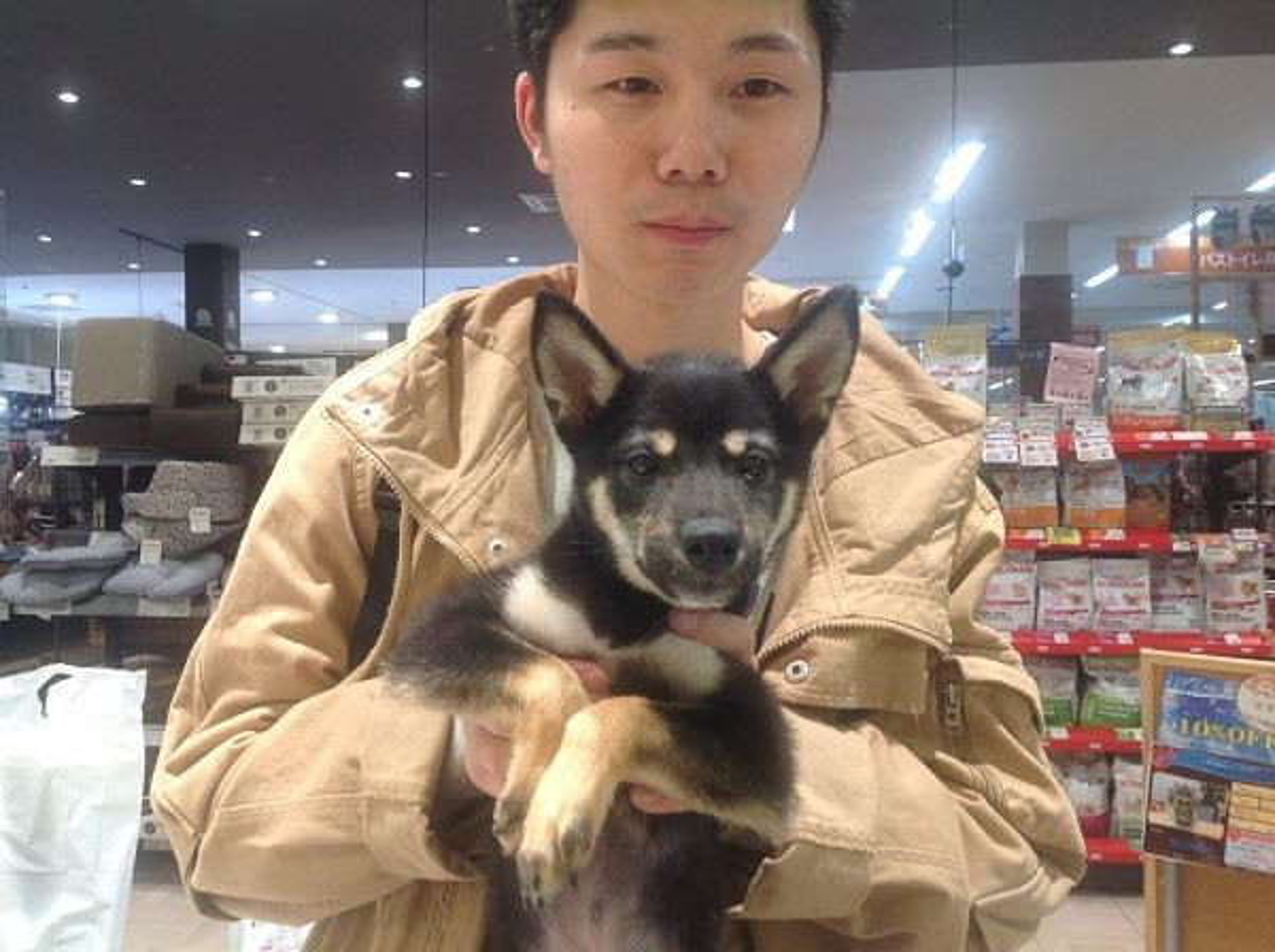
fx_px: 1287
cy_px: 476
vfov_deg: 40.6
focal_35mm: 35
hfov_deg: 52.7
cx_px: 638
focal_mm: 4.28
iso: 50
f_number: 2.4
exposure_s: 1/30
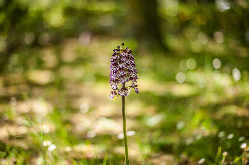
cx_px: 124
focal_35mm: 50
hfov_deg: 39.6
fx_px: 346
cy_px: 82
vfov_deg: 27.0
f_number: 1.4
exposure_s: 1/8000
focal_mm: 50
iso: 1000
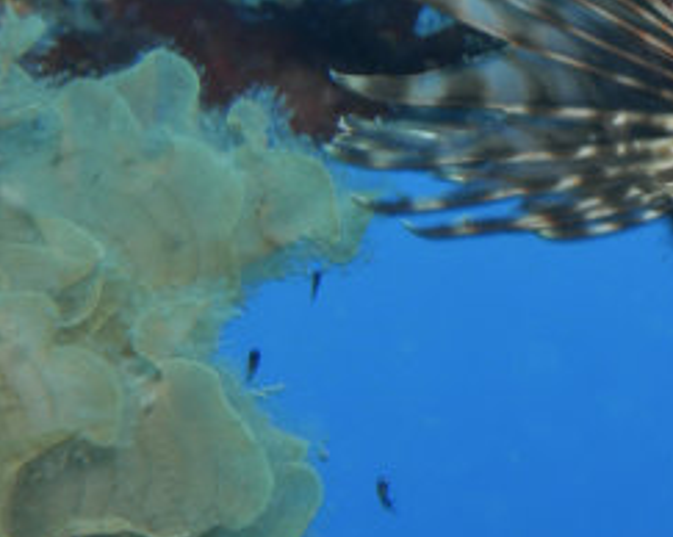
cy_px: -10
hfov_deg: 15.1
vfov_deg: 12.4
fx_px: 2448
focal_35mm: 123
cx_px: 800
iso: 200
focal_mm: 22.7
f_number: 16
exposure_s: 1/60
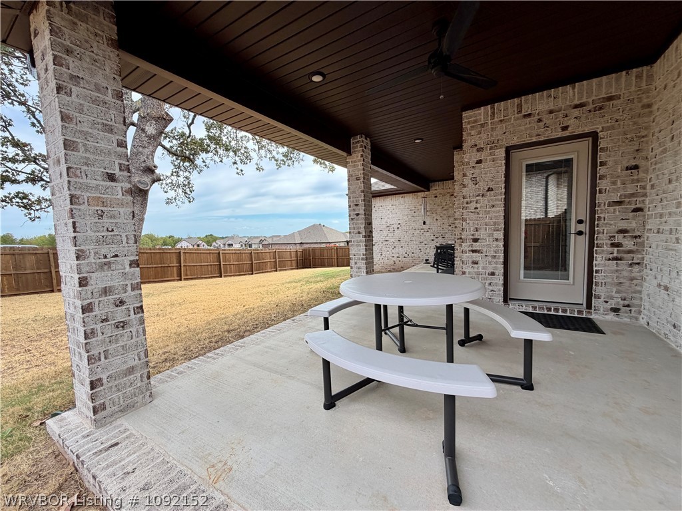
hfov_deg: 102.1
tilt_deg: -3.5
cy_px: 256
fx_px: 276
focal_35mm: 14
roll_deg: +2.5
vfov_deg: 85.7
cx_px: 341
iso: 40
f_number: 2.2
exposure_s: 1/545
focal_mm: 2.22
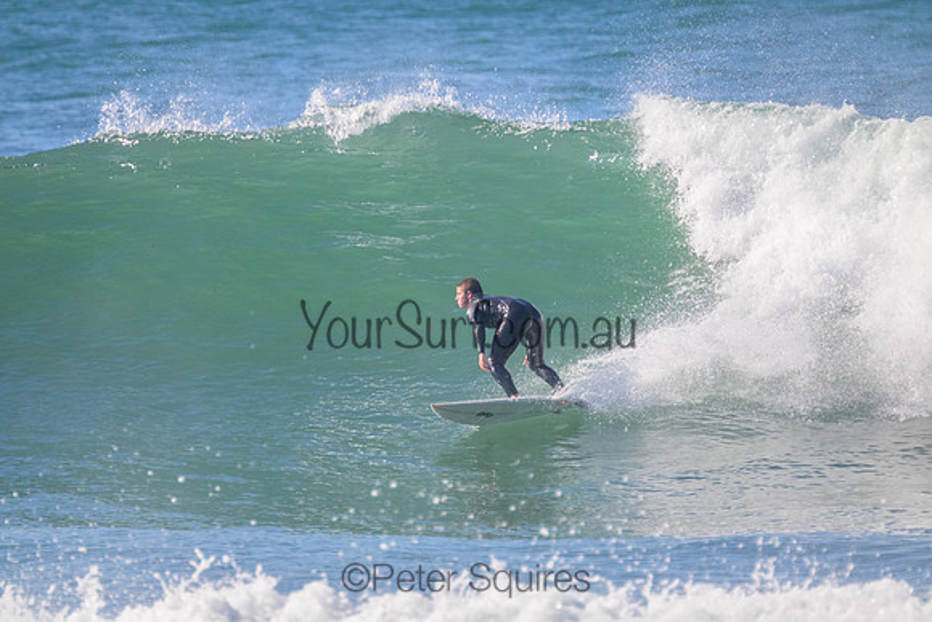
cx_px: 466
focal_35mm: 800
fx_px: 20715
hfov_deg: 2.6
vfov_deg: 1.7
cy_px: 311
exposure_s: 1/2000
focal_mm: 800
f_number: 11
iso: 1600
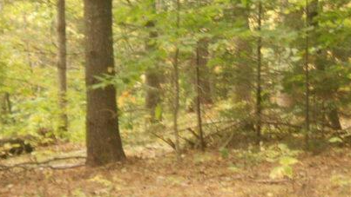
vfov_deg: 7.6
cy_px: 153
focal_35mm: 159
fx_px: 1480
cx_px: 191
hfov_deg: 13.5
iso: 500
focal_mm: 16.5
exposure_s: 1/30
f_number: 5.4
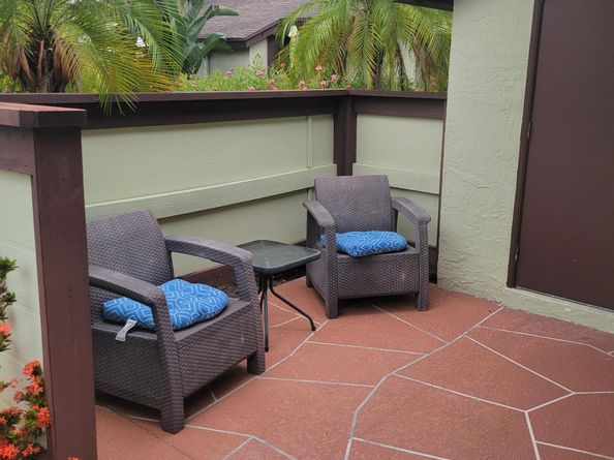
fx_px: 461
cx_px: 307
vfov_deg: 53.0
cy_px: 230
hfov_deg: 67.3
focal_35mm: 26
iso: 40
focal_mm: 5.4
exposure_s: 1/1250
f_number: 1.8
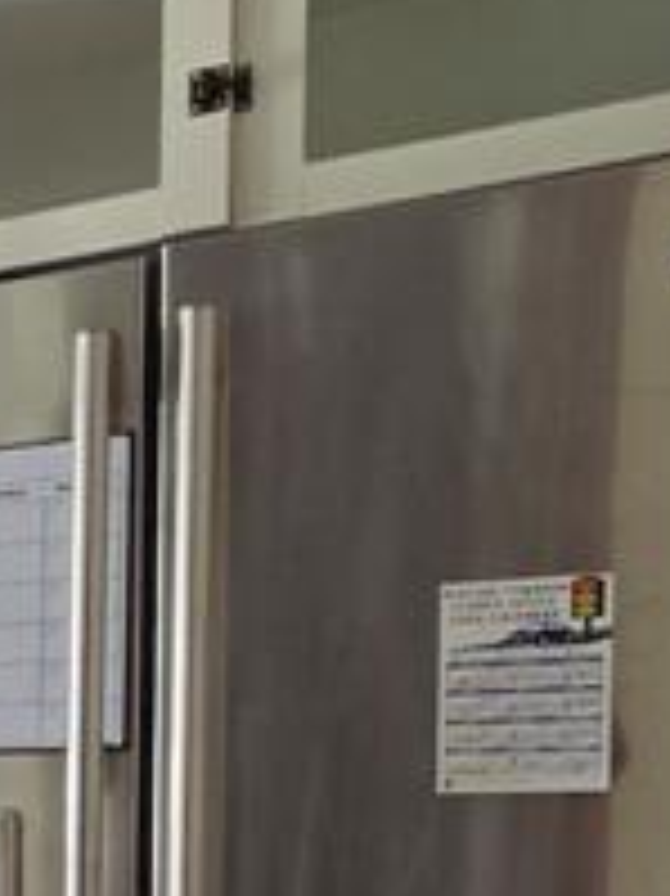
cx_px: -1425
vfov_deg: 27.3
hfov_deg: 11.0
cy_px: 905
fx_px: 1731
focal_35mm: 67
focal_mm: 2.2
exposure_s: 1/120
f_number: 2.2
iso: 50
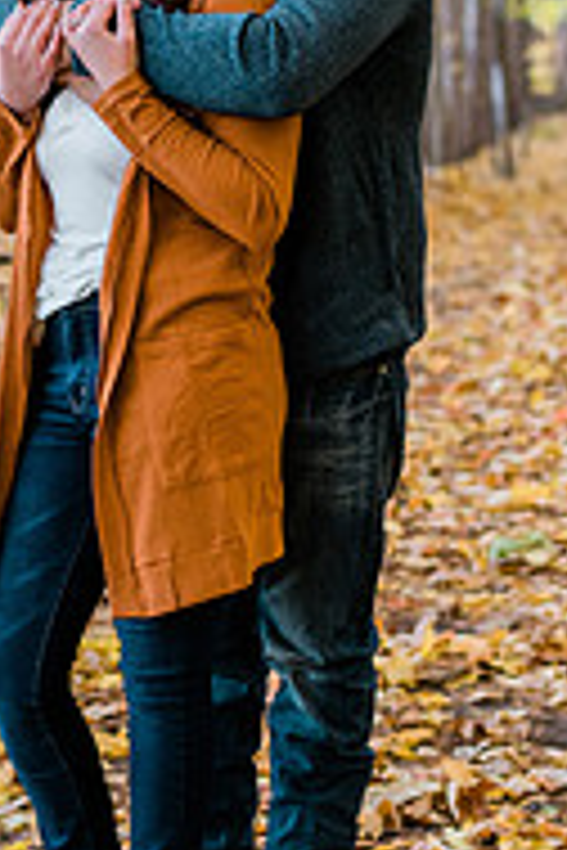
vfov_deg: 14.8
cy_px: 198
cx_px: 238
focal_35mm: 138
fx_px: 3260
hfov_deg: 9.9
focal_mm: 58
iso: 500
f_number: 2.8
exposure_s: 1/200
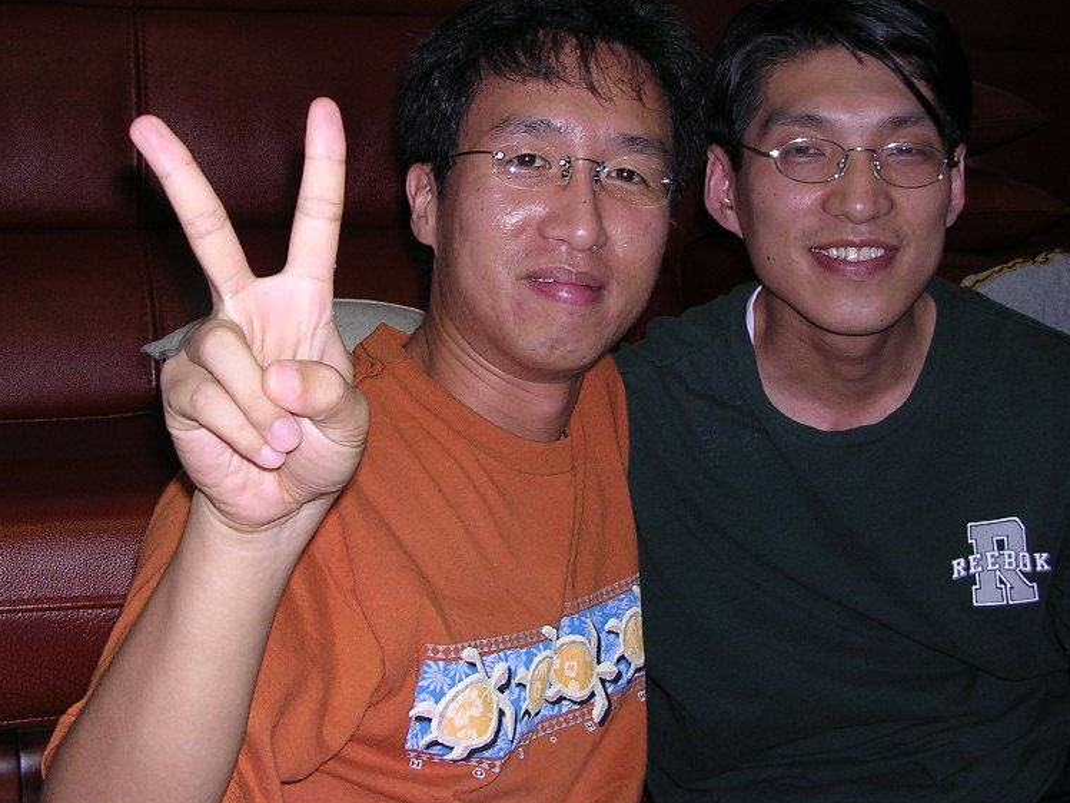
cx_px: 478
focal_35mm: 52
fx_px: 1607
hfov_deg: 36.8
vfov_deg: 27.9
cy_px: 266
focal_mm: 5.8
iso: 100
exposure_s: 1/60.1
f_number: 2.8
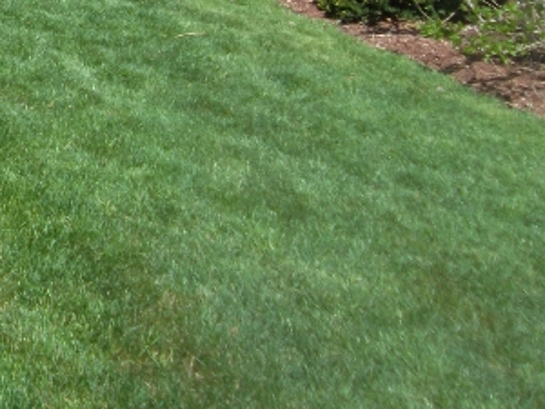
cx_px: -58
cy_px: -124
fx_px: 1134
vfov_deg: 18.9
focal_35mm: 72
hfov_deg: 25.1
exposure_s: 1/550
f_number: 3.5
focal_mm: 4.9
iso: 80
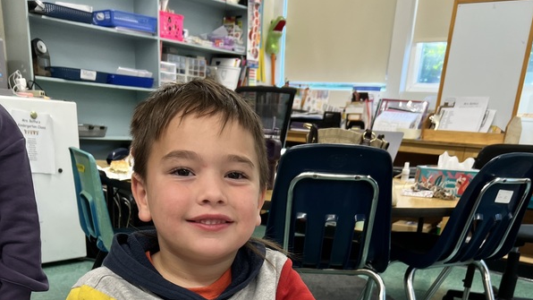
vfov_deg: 27.6
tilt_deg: -22.9
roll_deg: -3.2
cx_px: 267
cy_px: 355
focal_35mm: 38
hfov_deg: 52.8
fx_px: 537
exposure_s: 1/100
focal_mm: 5.7
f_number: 1.5
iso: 125
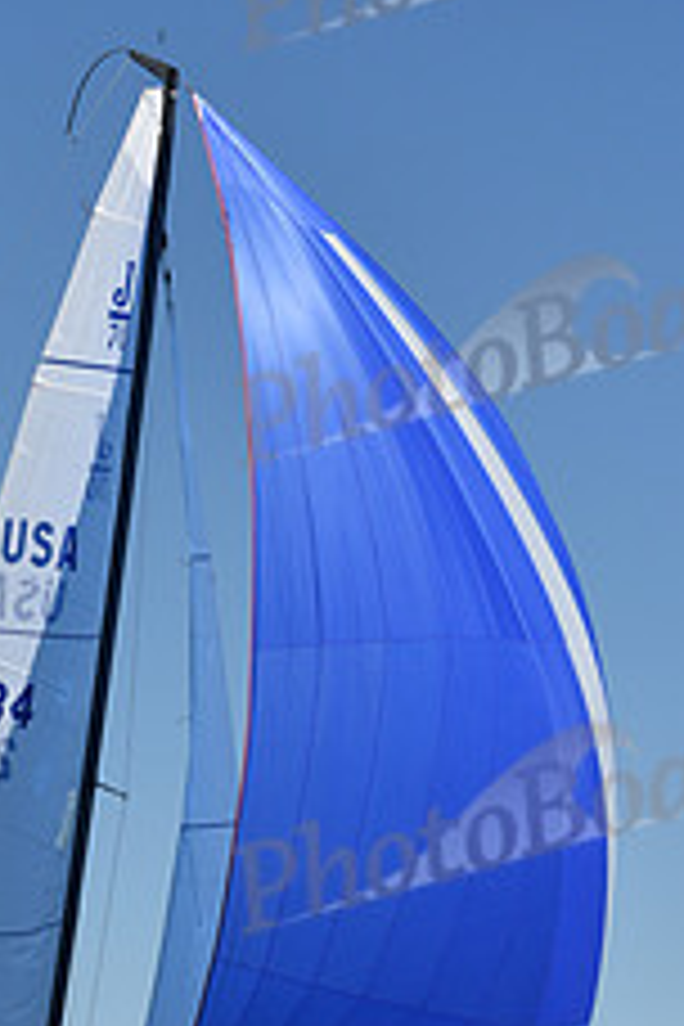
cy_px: 648
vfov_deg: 11.5
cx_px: 2
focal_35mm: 178
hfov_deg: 7.7
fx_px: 5073
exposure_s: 1/1250
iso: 250
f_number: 9
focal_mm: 70
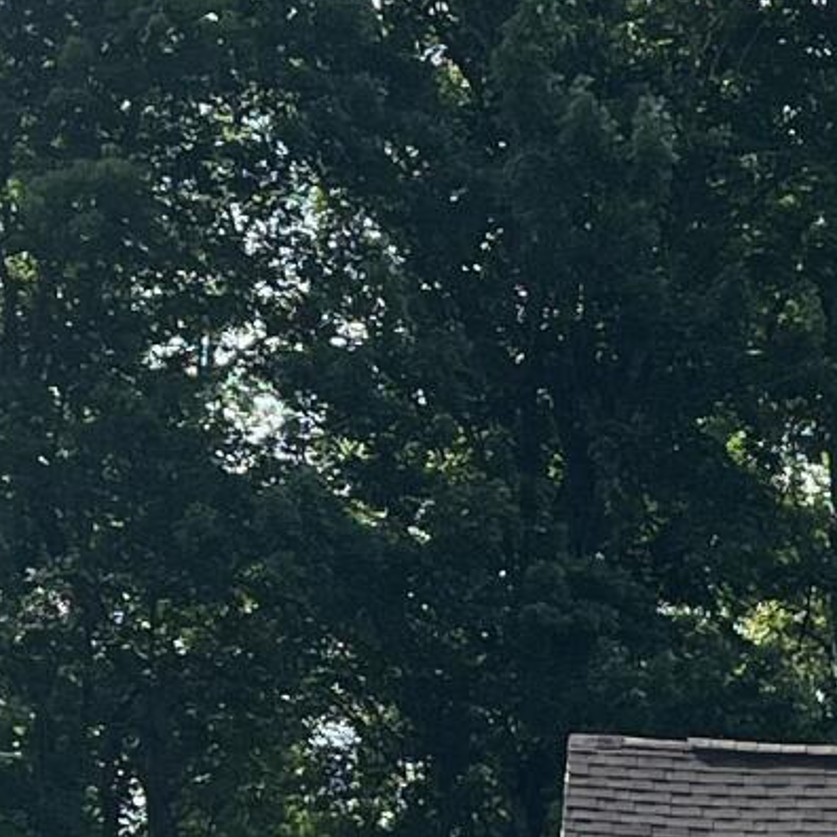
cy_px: 1272
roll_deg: +0.3
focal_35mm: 174
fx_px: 4760
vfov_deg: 9.7
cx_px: 850
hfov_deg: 10.0
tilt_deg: +5.2
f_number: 1.6
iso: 50
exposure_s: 1/1672
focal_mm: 5.1
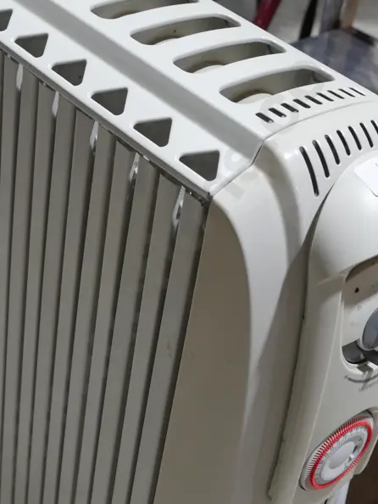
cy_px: 331
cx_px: 116
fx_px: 1004
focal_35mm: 69
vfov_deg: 28.0
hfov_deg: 21.2
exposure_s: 1/60
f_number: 4.5
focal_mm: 20
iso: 320
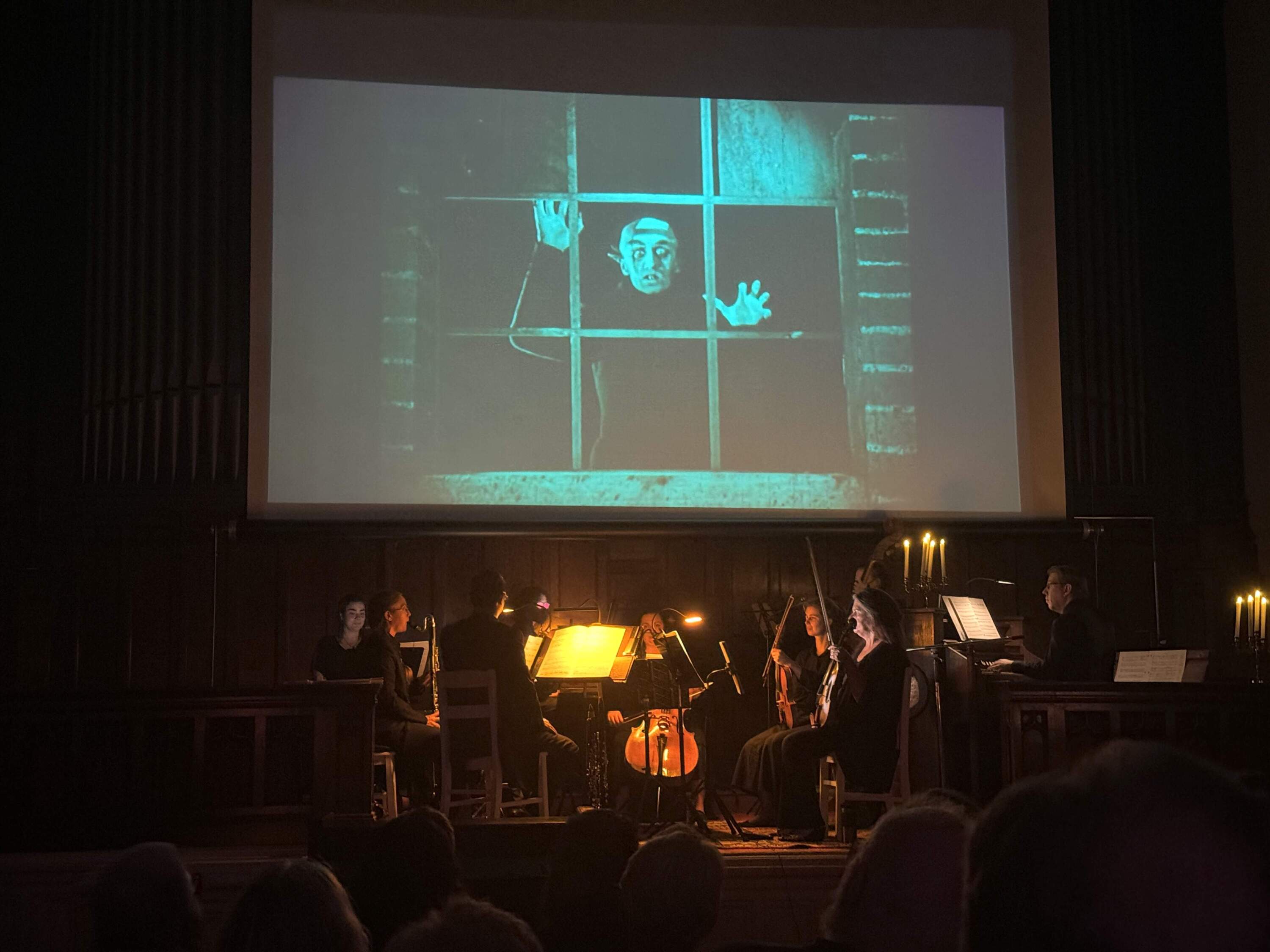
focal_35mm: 48
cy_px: 476
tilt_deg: +6.5
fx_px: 1761
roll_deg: +0.4
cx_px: 635
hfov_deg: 39.7
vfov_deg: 30.3
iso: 1000
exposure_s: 1/18
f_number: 1.78
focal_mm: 6.76
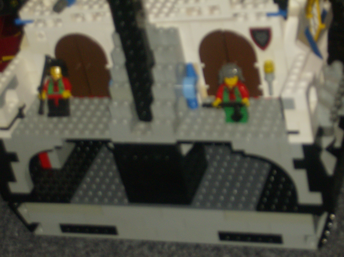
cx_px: 172
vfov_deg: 13.5
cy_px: 128
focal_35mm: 109
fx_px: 1081
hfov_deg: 18.1
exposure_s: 1/125
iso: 200
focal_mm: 18
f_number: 4.8
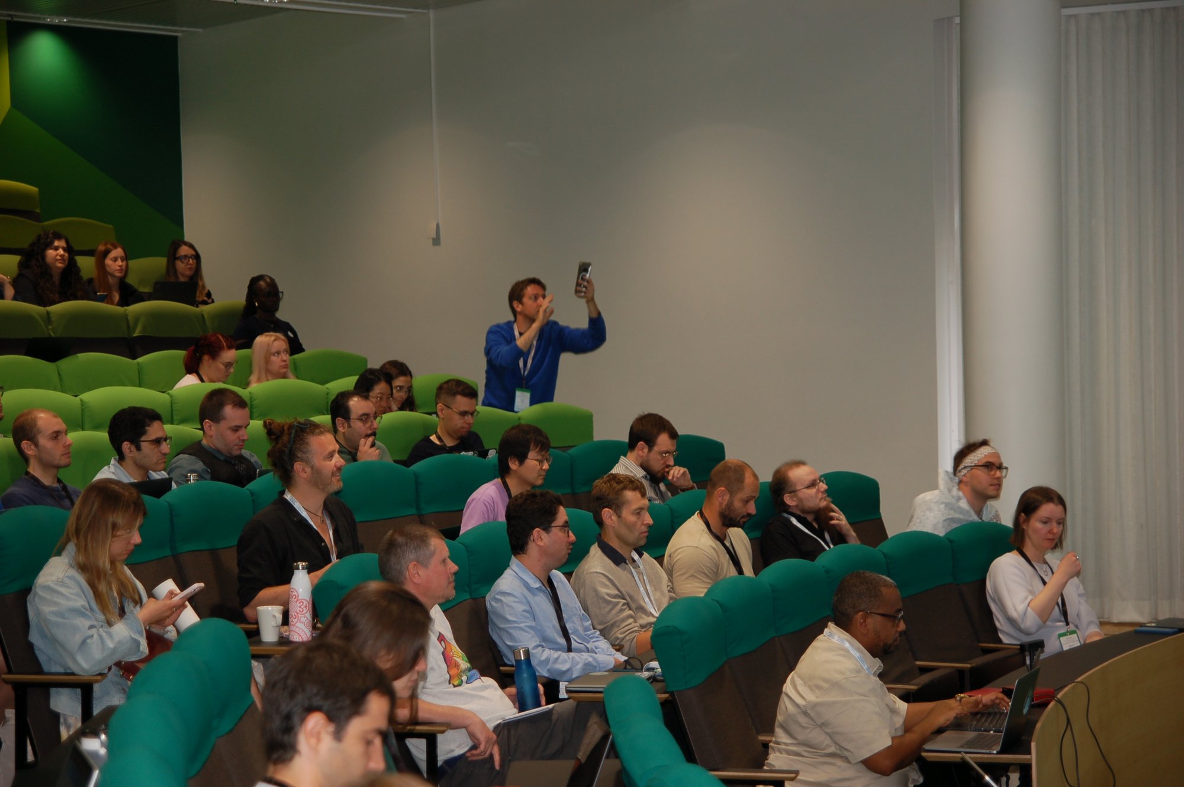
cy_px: 394
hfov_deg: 27.0
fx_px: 2465
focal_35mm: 75
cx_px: 592
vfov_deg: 18.2
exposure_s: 1/60
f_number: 2.8
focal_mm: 50
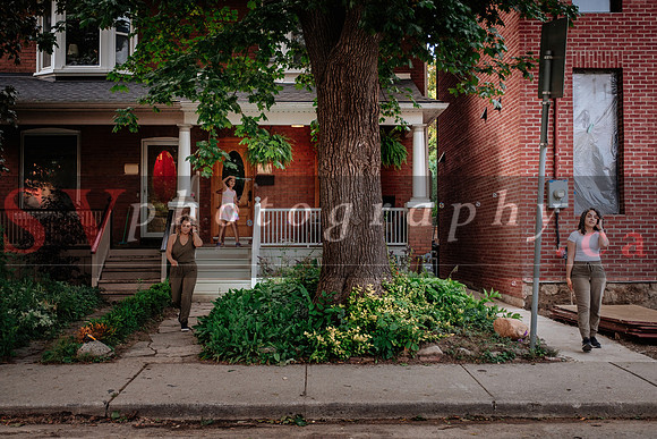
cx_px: 328
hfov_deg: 49.1
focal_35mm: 39
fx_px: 720
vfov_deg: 33.9
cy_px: 220
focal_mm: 25.7
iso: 800
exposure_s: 1/250
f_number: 2.8
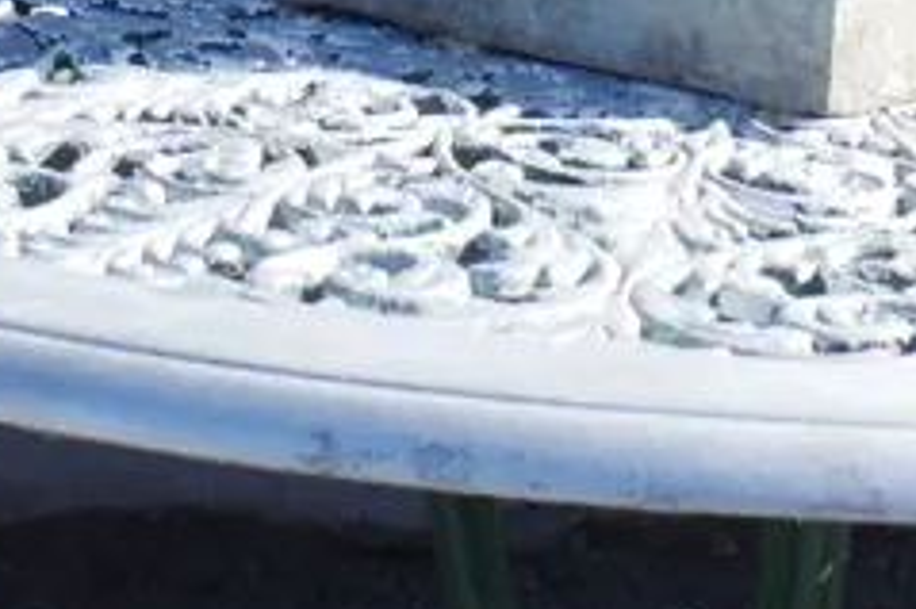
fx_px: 4984
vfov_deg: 6.7
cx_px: 801
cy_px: 1339
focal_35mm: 196
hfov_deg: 10.5
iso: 200
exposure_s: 1/200
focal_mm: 22
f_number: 7.1
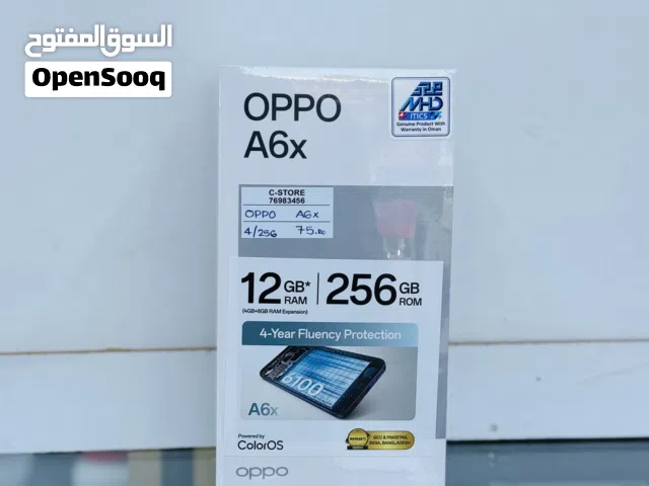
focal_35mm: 48
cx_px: 324
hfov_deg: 39.7
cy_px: 243
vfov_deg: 30.3
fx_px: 900
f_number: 1.78
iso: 64
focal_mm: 6.76
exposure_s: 1/693
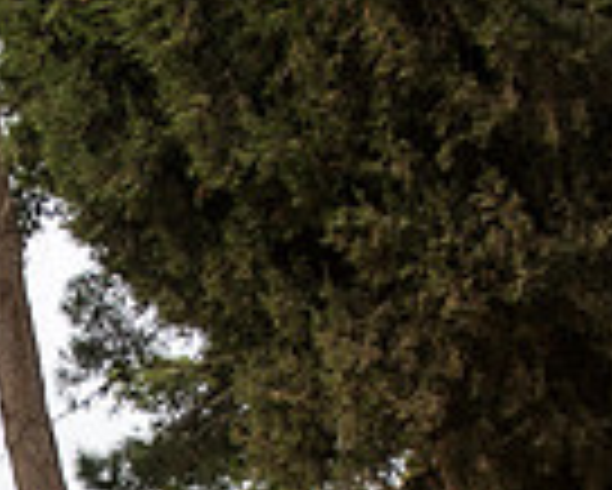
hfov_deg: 14.7
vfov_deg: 12.0
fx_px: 2248
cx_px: -234
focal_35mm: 124
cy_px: 708
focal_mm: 31
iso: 100
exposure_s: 1/640
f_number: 3.5
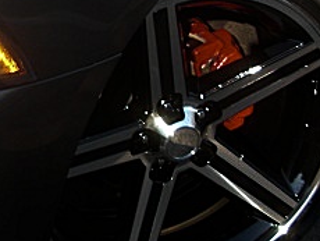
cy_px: 68
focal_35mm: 100
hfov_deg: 18.9
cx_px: -31
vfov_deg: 14.8
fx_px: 925
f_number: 2.8
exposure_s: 1/100
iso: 50
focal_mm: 6.3
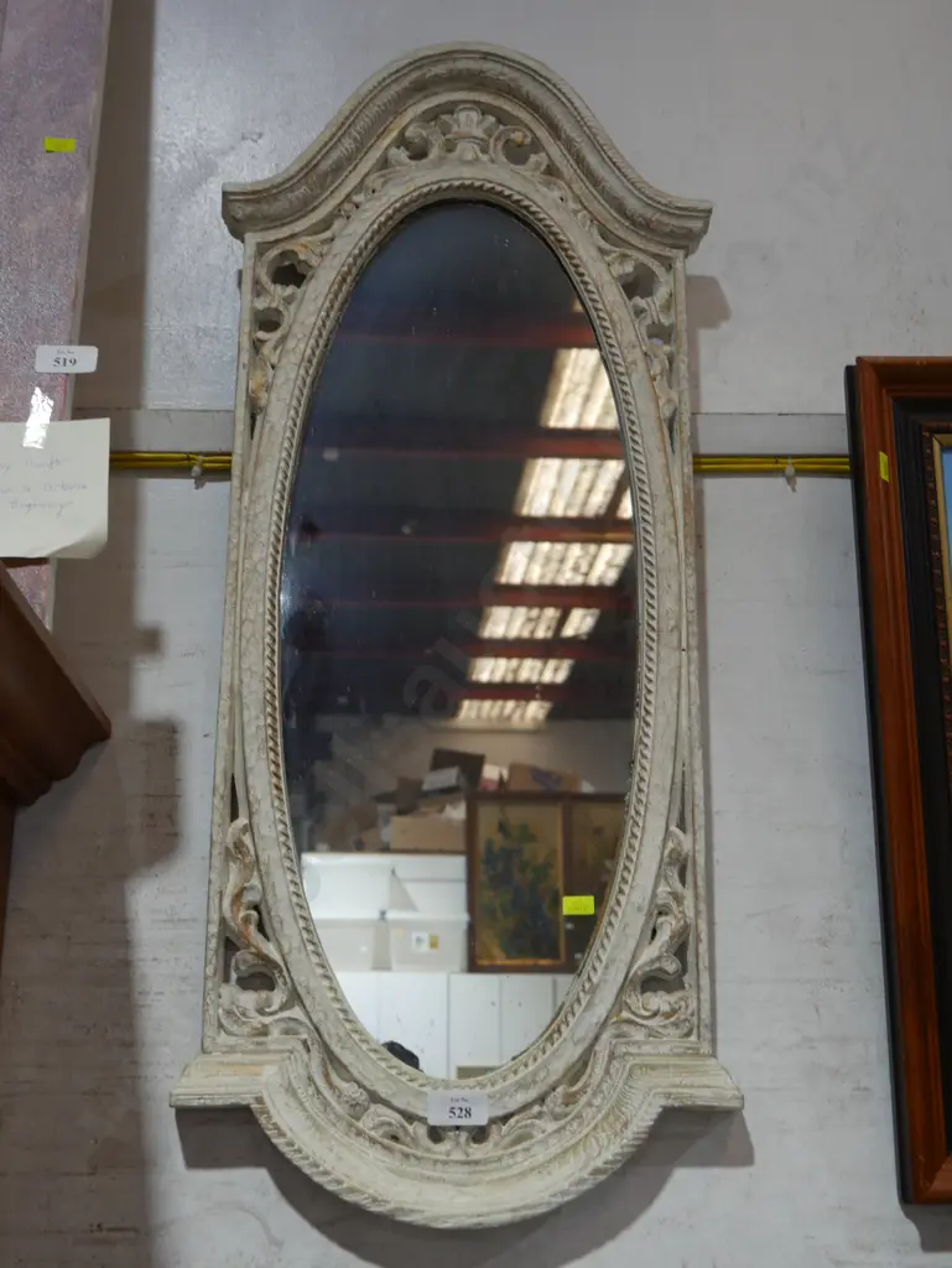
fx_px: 1539
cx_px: 476
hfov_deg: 34.4
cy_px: 634
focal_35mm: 42
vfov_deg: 44.8
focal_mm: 21
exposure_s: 1/60
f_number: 4.6
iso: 400
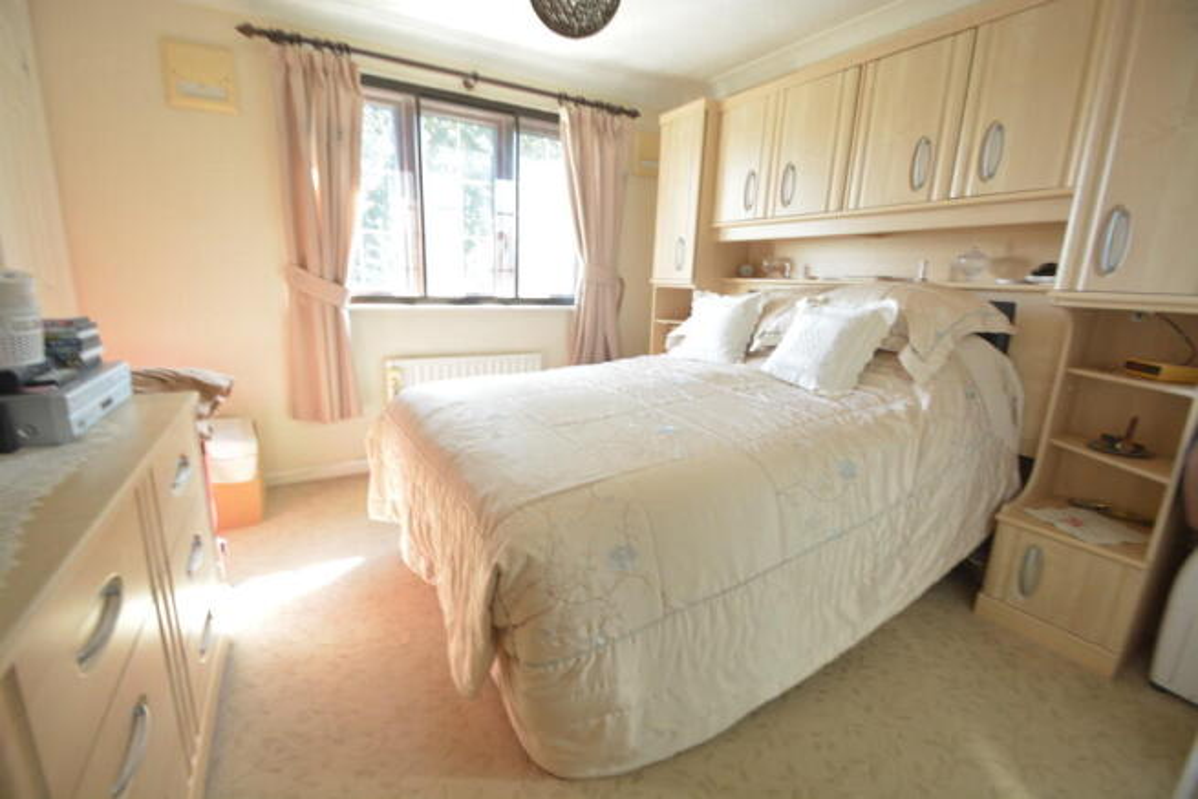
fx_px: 499
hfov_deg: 100.4
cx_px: 599
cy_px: 400
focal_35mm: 15
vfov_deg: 77.4
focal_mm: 10
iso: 800
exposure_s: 1/60
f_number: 4
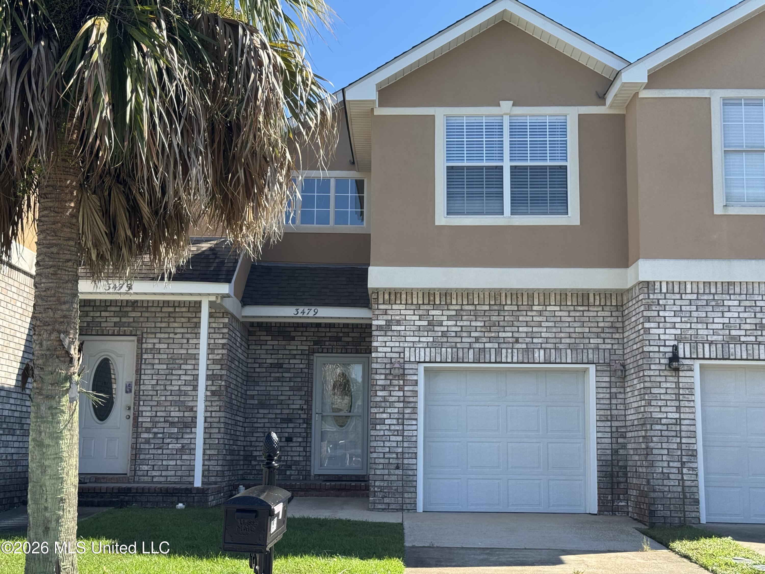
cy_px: 287
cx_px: 382
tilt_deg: +8.4
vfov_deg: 30.3
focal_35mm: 48
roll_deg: -0.9
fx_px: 1061
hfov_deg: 39.7
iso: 64
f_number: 1.78
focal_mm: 6.76
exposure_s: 1/1490
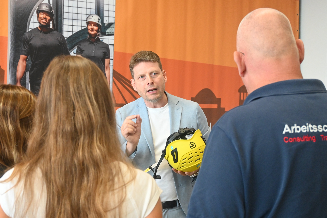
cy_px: 109
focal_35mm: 52
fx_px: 477
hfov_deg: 37.9
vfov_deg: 25.7
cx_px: 164
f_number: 5.3
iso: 3200
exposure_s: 1/100
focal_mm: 35
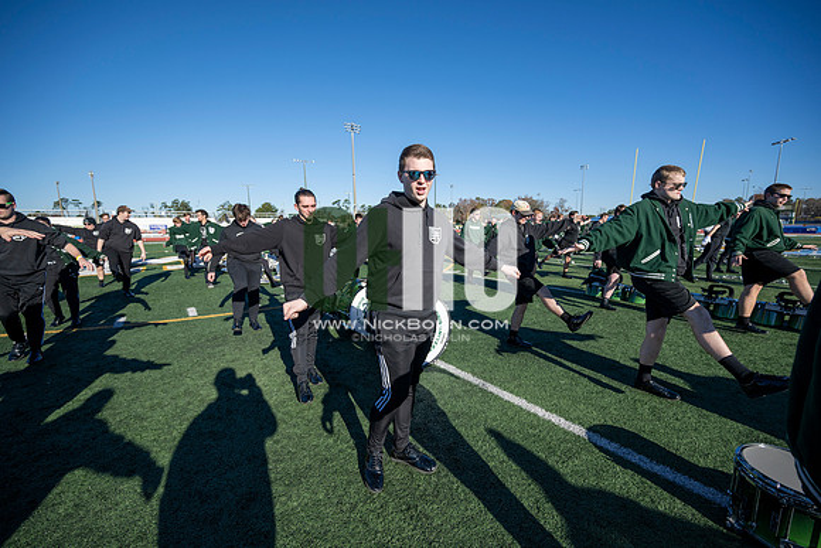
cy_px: 274
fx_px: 319
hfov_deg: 104.2
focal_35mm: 14
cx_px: 410
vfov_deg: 81.2
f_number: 4
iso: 160
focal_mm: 14
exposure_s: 1/2000
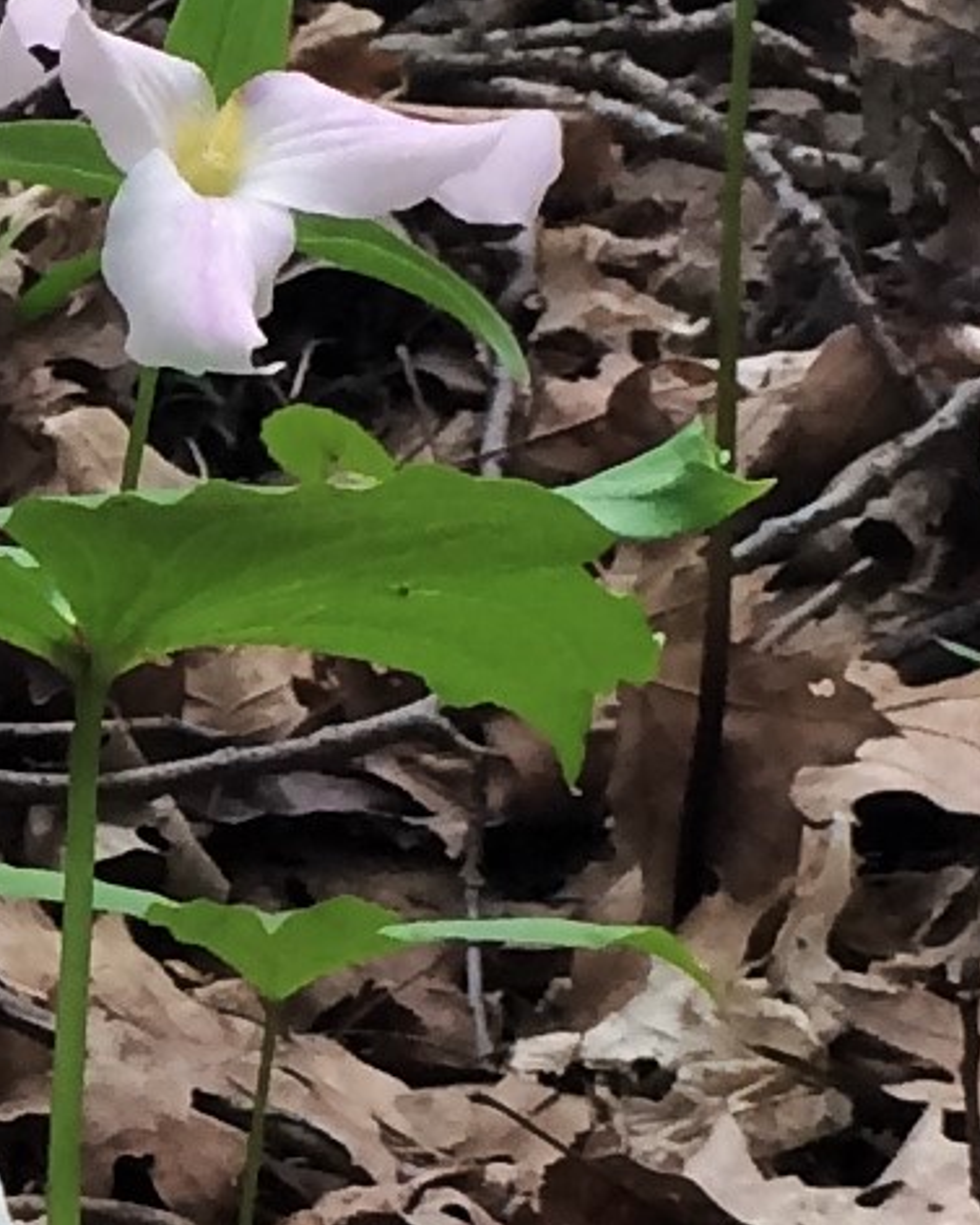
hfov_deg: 7.6
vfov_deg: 9.8
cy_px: 791
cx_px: -863
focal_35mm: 196
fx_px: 7104
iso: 40
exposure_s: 1/40
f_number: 2.2
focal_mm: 4.15
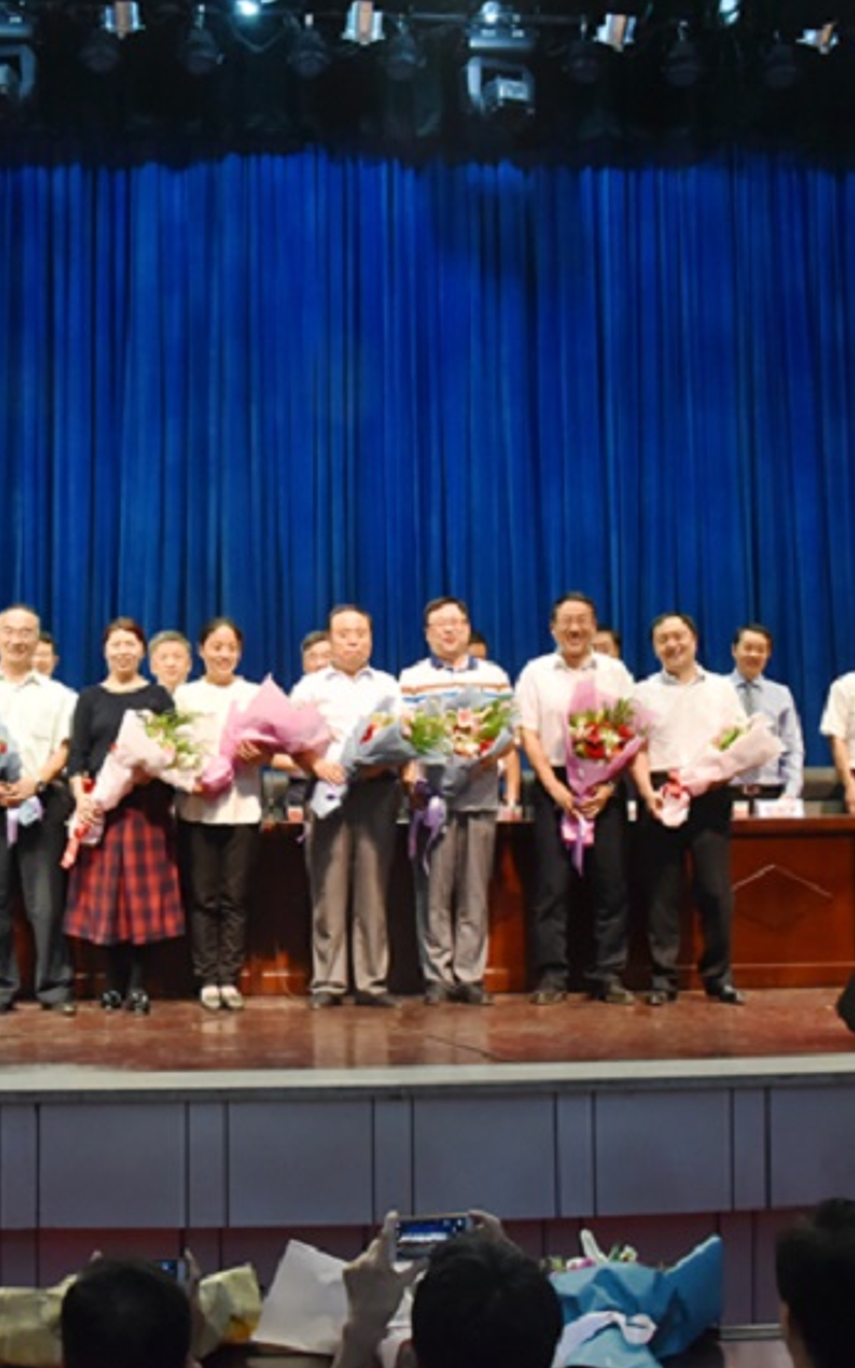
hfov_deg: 25.6
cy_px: 684
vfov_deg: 40.3
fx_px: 1864
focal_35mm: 50
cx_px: 246
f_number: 8
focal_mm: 32
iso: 2500
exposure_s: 1/80
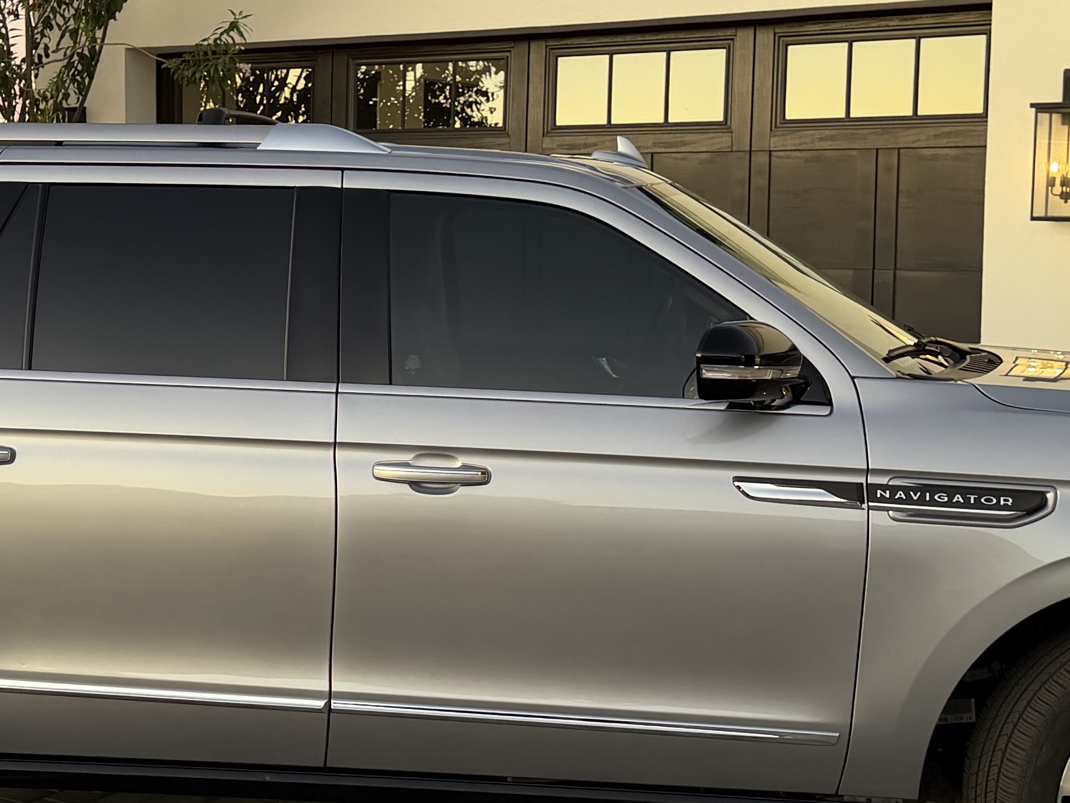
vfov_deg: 22.9
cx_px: 416
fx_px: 1978
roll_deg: -1.2
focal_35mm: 64
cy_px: 338
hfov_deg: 30.2
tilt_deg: -2.6
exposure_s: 1/120
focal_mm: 6.76
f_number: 1.78
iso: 200
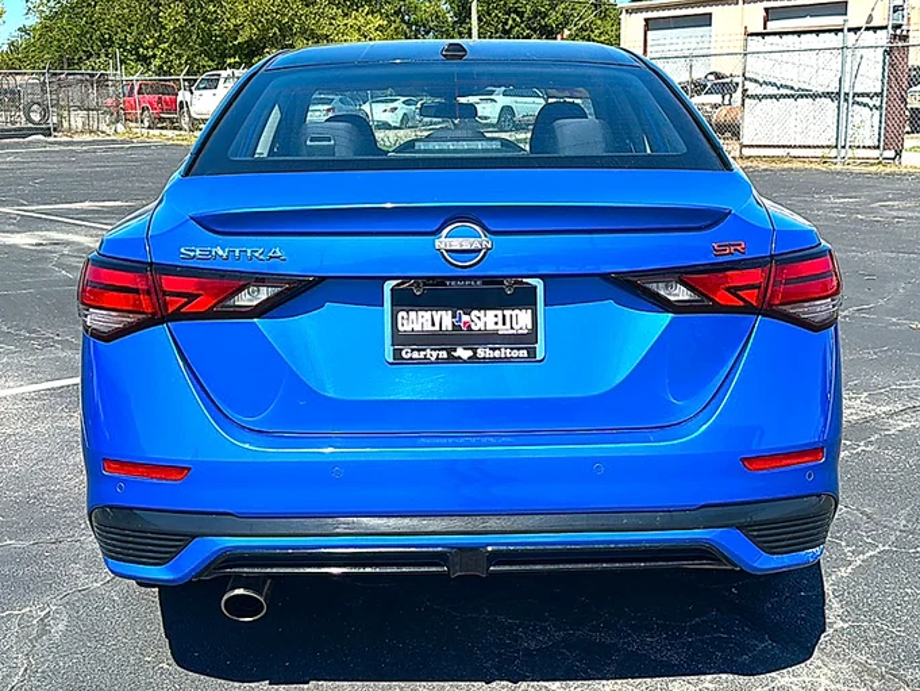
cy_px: 339
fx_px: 984
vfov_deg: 38.7
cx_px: 471
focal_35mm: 37
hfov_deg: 50.1
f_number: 1.78
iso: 80
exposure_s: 1/2674
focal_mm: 6.86
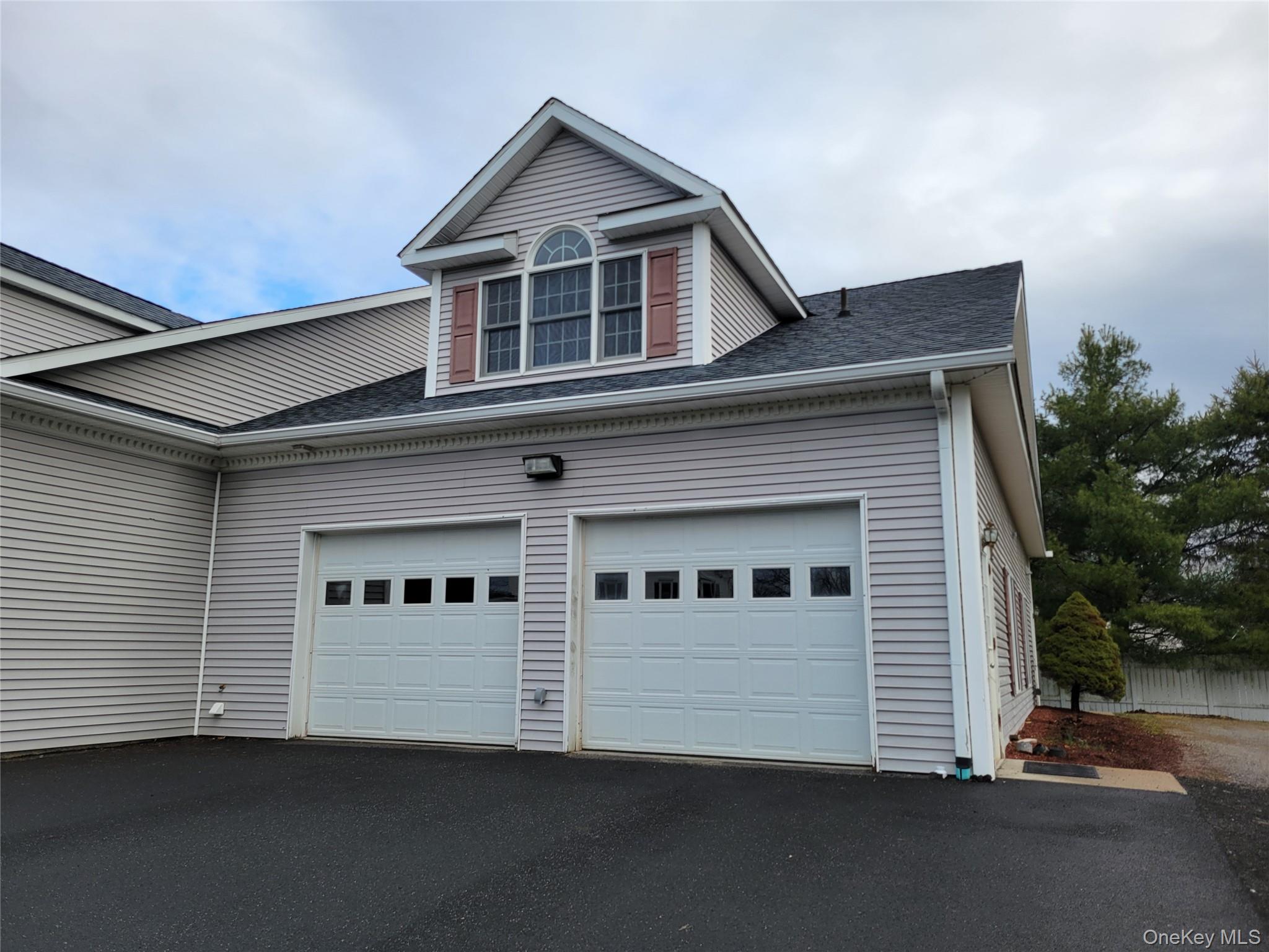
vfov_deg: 53.1
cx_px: 634
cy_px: 476
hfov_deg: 67.3
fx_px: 953
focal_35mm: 26
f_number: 1.8
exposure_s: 1/942
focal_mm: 5.4
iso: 40
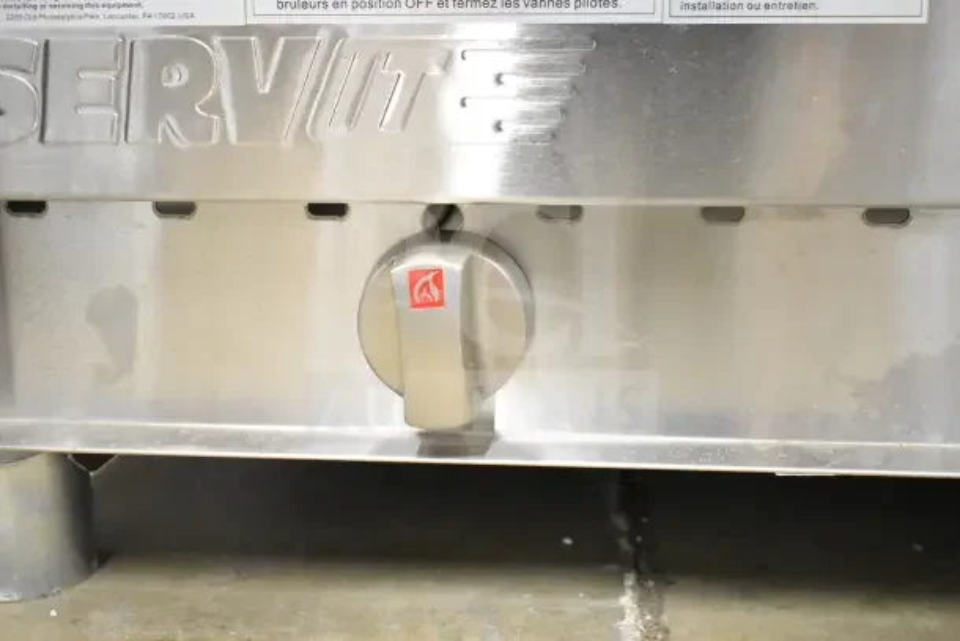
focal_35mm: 42
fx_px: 1120
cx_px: 480
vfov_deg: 31.9
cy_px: 320
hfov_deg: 46.4
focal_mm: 28
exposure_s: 1/50
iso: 8000
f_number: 4.2
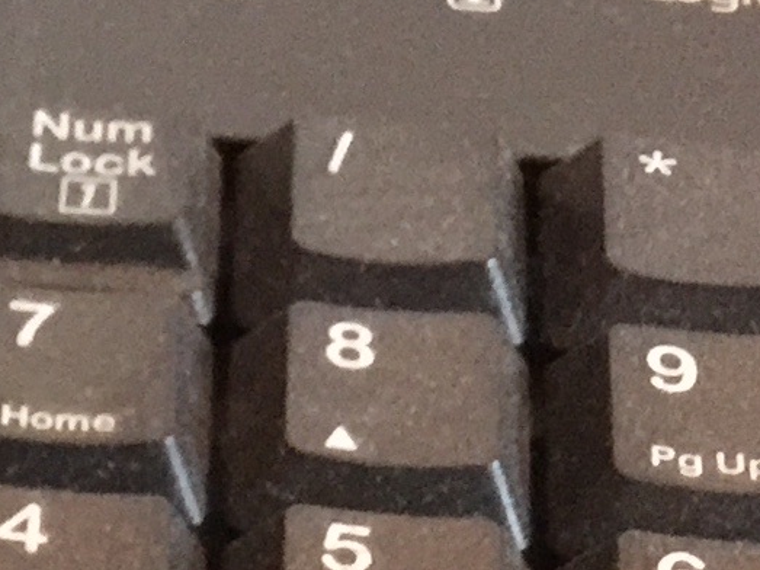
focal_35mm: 181
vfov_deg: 7.4
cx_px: -1383
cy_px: 1607
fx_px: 3973
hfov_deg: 9.1
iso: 160
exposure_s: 1/8
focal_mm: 4.15
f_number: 2.2
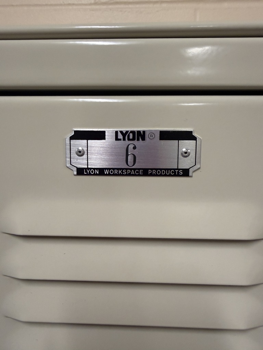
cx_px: 132
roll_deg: -0.5
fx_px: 243
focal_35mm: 24
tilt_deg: -6.1
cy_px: 175
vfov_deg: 71.6
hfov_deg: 56.8
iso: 200
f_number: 2.2
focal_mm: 2.22
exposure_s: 1/99
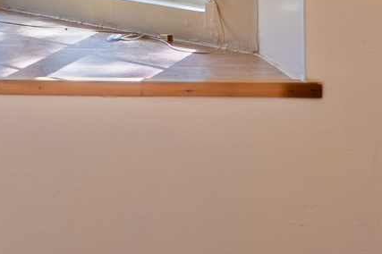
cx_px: -205
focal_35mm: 168
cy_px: -215
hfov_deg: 11.7
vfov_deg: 7.9
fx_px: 1781
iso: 200
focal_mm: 35
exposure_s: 1/500
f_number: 4
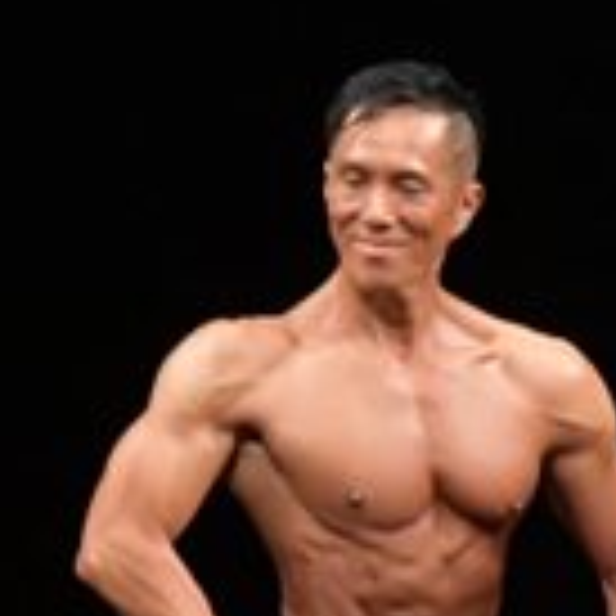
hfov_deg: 1.8
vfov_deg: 1.8
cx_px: 1724
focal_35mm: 972
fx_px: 19569
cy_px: 949
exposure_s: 1/400
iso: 3200
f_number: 5.6
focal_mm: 135
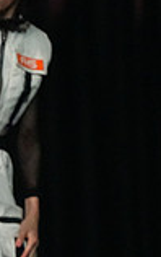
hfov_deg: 1.2
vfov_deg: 1.9
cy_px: 240
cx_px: -273
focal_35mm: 1120
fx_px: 7849
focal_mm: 300
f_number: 3.5
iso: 16000
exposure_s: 1/1250
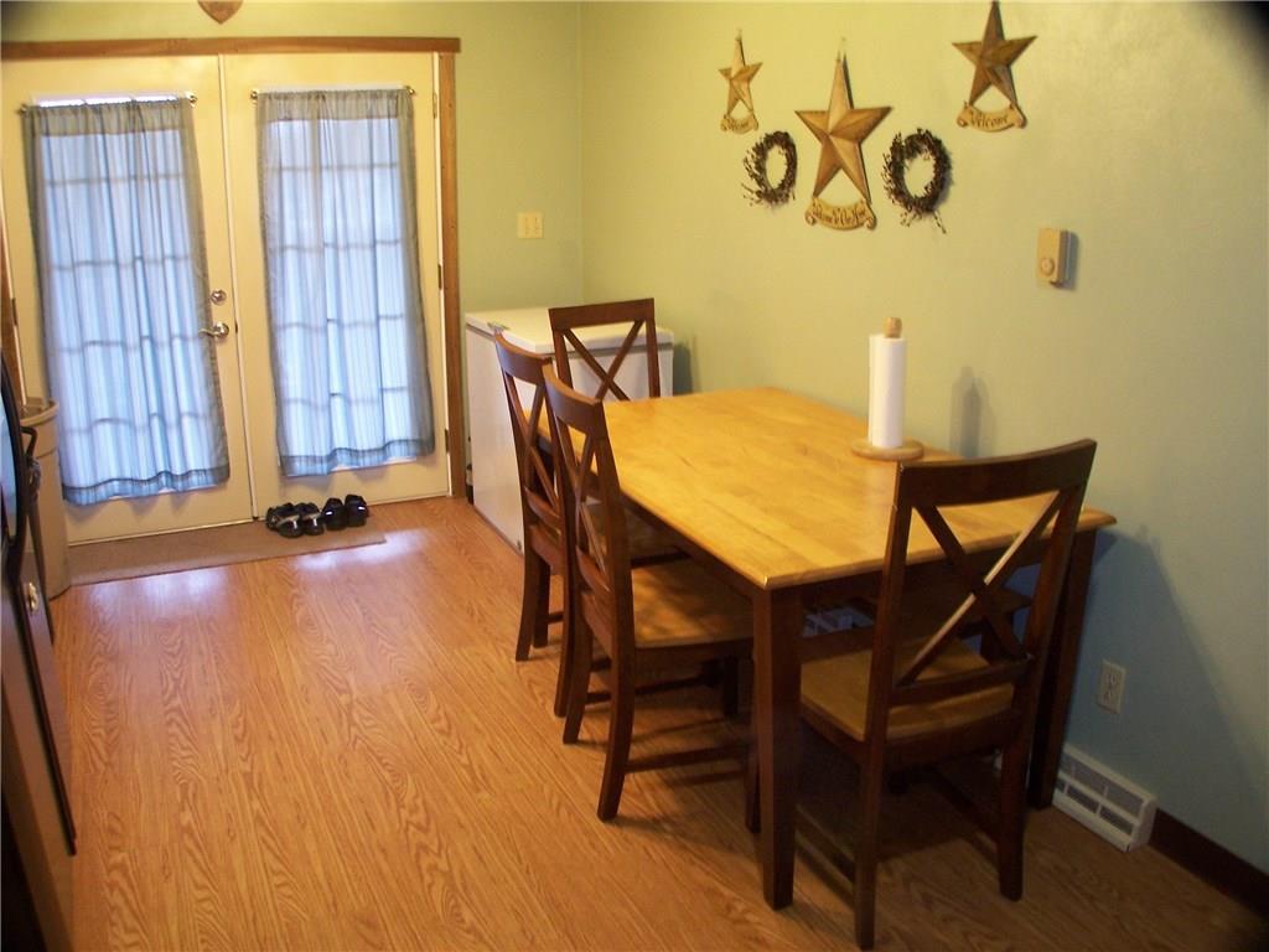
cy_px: 476
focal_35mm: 38
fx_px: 1393
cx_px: 634
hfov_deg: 49.0
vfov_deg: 37.7
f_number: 2.8
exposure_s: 1/15
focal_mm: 6.3
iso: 140
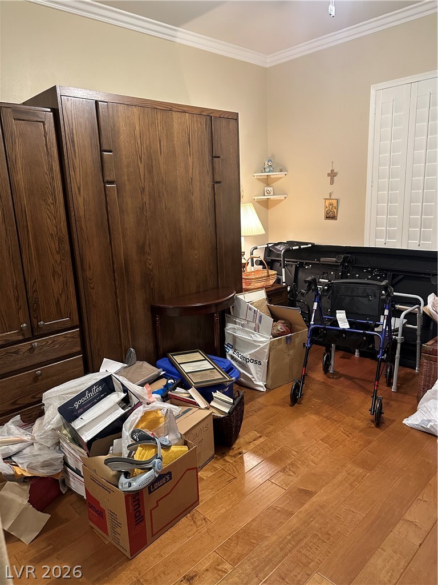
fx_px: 405
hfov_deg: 56.8
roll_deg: +1.7
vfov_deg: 71.6
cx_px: 219
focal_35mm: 24
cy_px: 292
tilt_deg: -12.4
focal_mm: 6.86
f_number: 1.78
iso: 400
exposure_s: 1/60
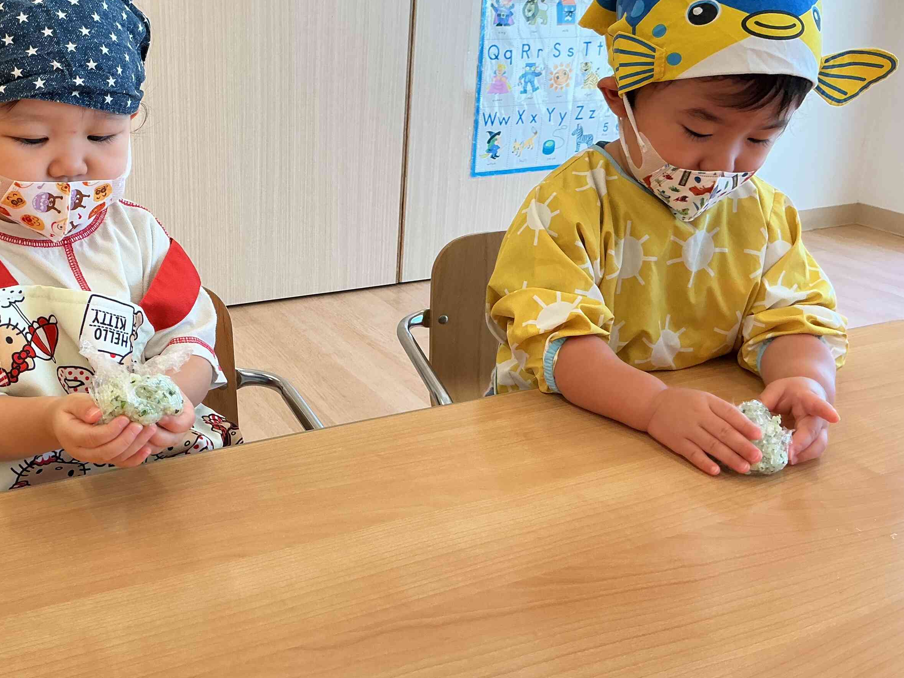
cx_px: 342
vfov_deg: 38.6
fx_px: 966
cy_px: 281
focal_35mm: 37
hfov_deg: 49.7
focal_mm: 3
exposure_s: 1/120
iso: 25
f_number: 1.8
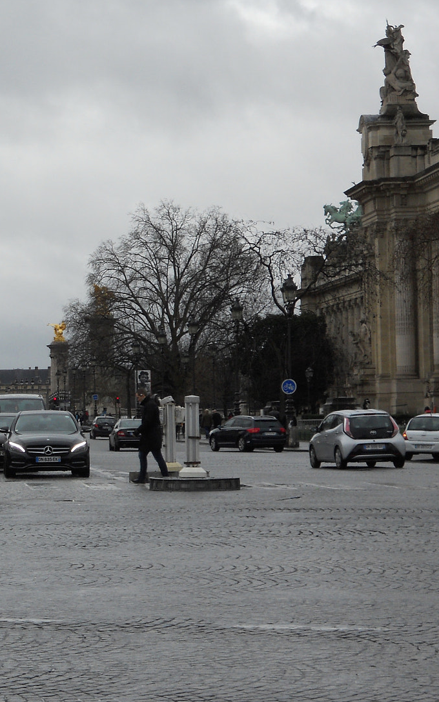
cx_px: 16
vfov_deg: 17.4
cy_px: 345
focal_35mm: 120
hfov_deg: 10.8
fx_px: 2297
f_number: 5.9
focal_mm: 13.9
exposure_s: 1/200
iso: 80
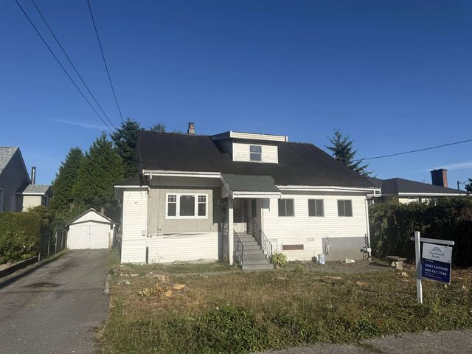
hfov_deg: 71.6
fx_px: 327
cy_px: 177
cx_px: 236
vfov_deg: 56.8
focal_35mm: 24
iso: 80
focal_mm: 6.76
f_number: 1.78
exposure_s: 1/8130
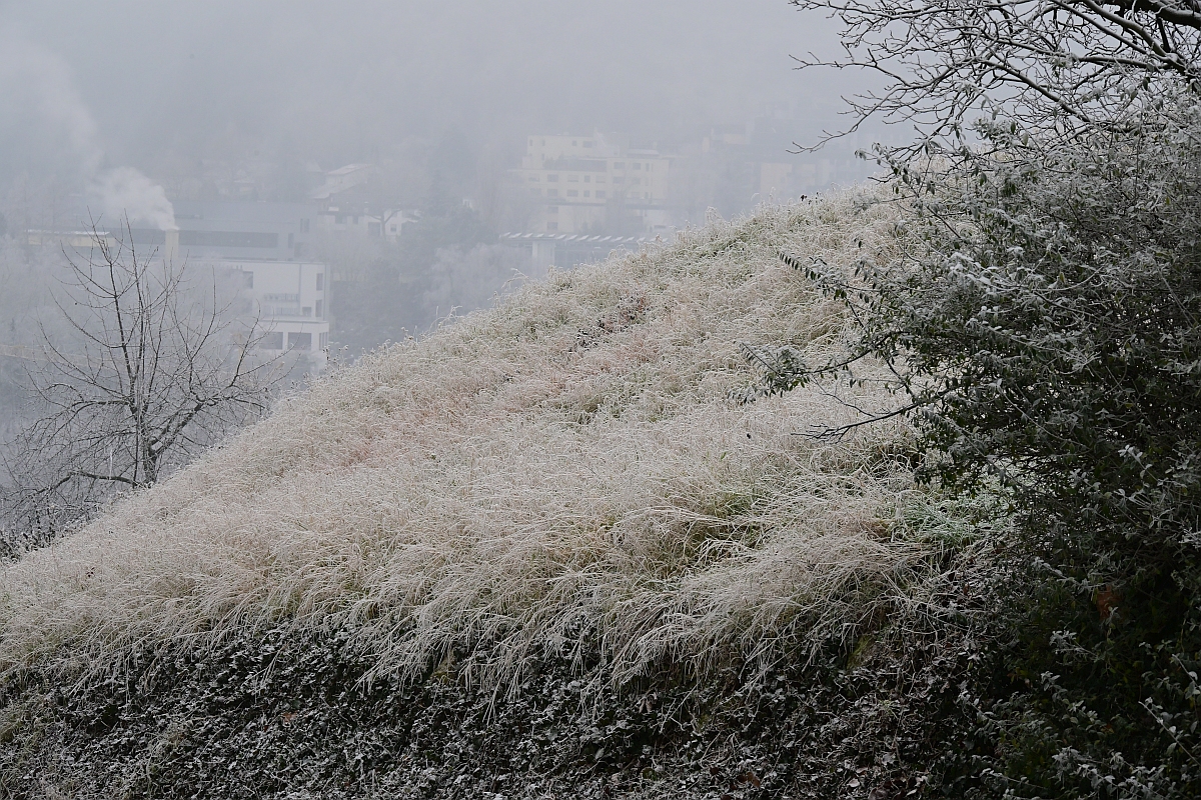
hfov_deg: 14.7
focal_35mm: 140
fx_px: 4670
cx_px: 600
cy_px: 400
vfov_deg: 9.8
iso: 1250
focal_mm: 140
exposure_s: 1/200
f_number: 16
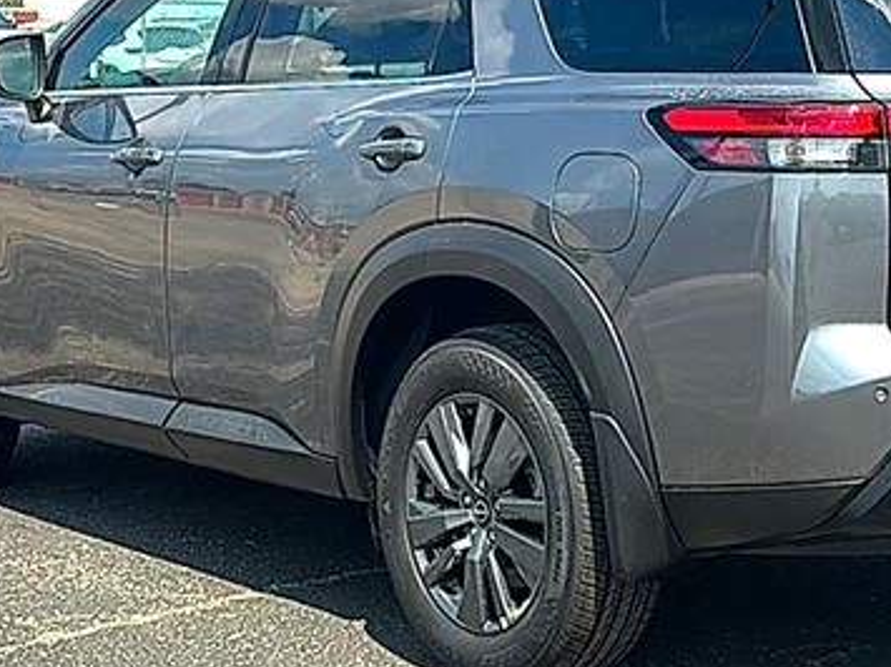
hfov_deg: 25.8
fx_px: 1930
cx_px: 625
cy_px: 222
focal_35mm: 75
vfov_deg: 19.6
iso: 80
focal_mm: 6.86
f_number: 1.78
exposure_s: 1/3891
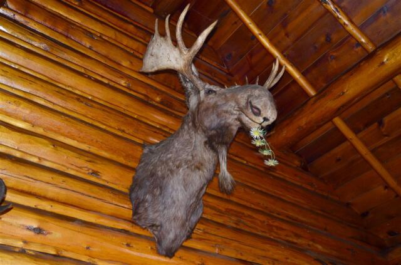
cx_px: 200
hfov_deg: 53.3
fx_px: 400
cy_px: 132
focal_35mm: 36
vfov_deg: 36.7
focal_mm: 24
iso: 200
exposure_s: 1/60
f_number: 3.8
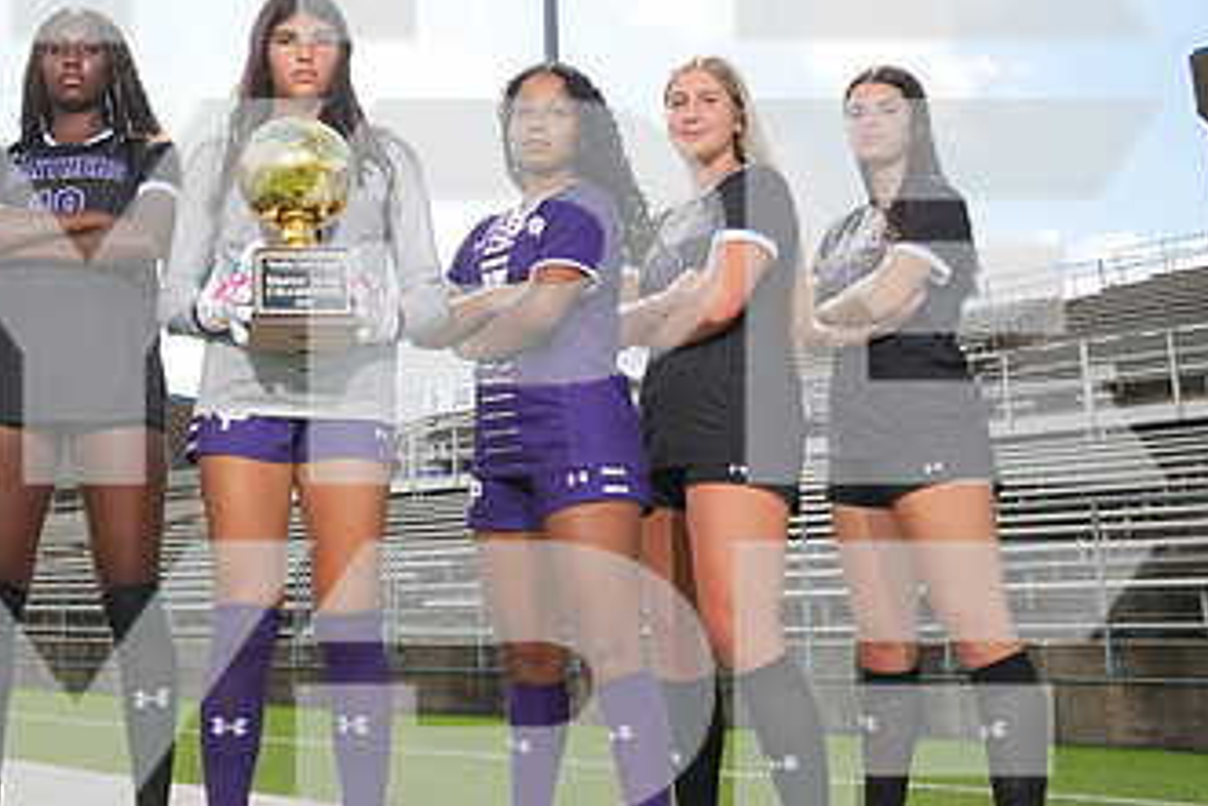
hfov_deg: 44.1
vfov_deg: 31.8
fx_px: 1410
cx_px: 237
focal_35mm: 42
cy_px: 294
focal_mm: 24
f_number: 9
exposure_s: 1/200
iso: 125
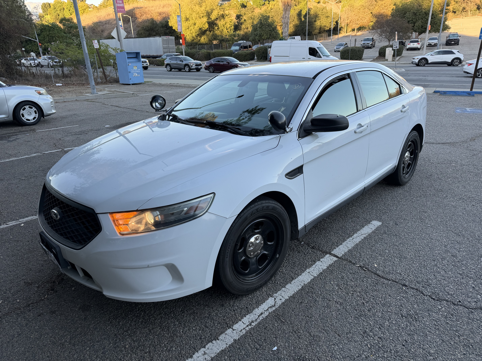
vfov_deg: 56.8
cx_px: 241
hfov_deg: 71.6
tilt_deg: -23.7
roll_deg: +2.5
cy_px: 180
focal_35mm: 24
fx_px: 334
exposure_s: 1/414
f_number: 1.78
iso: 80
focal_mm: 6.76
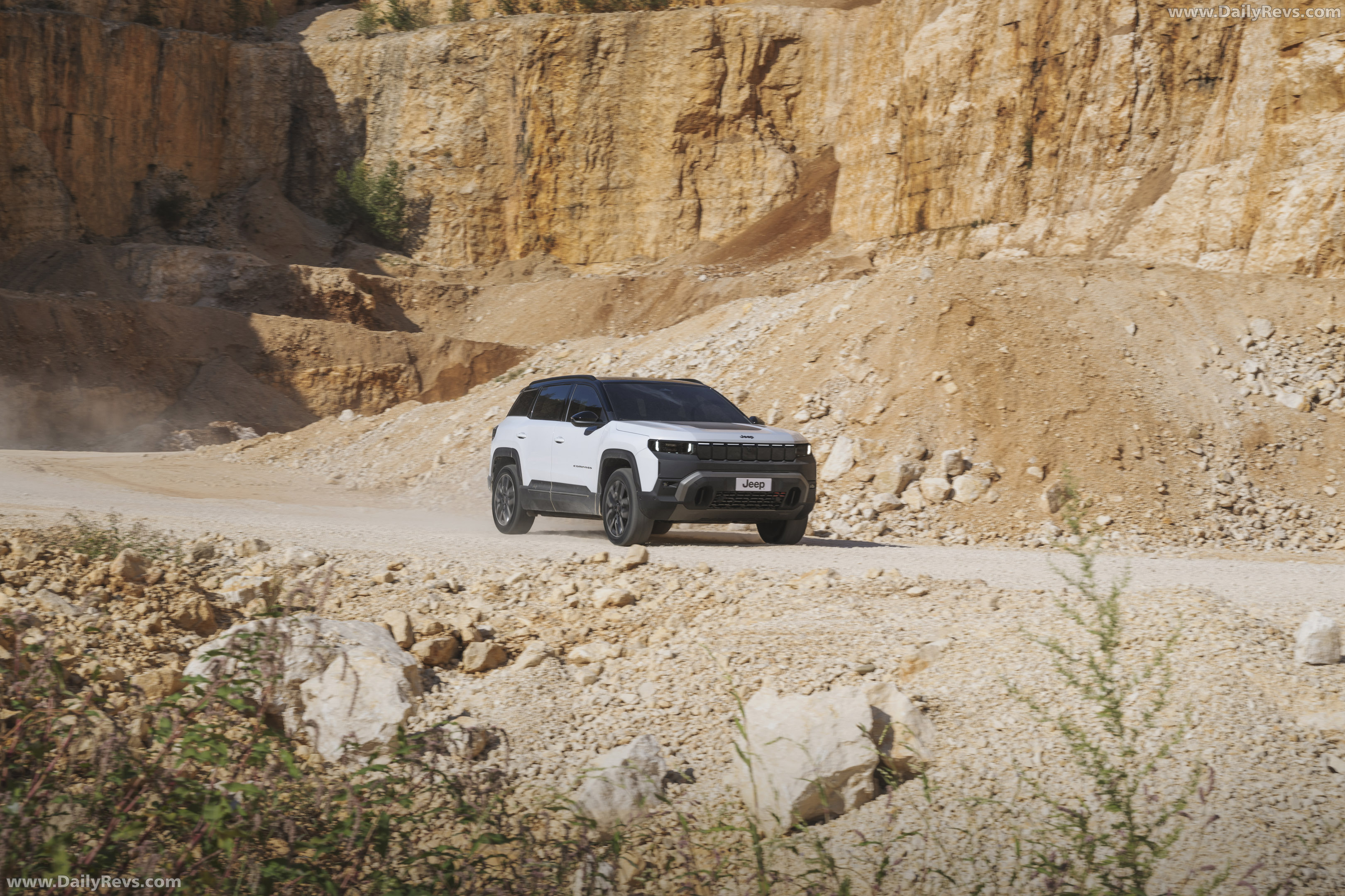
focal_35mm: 57
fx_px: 2129
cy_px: 448
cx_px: 672
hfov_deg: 35.1
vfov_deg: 23.8
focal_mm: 57
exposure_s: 1/100
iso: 64
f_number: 16
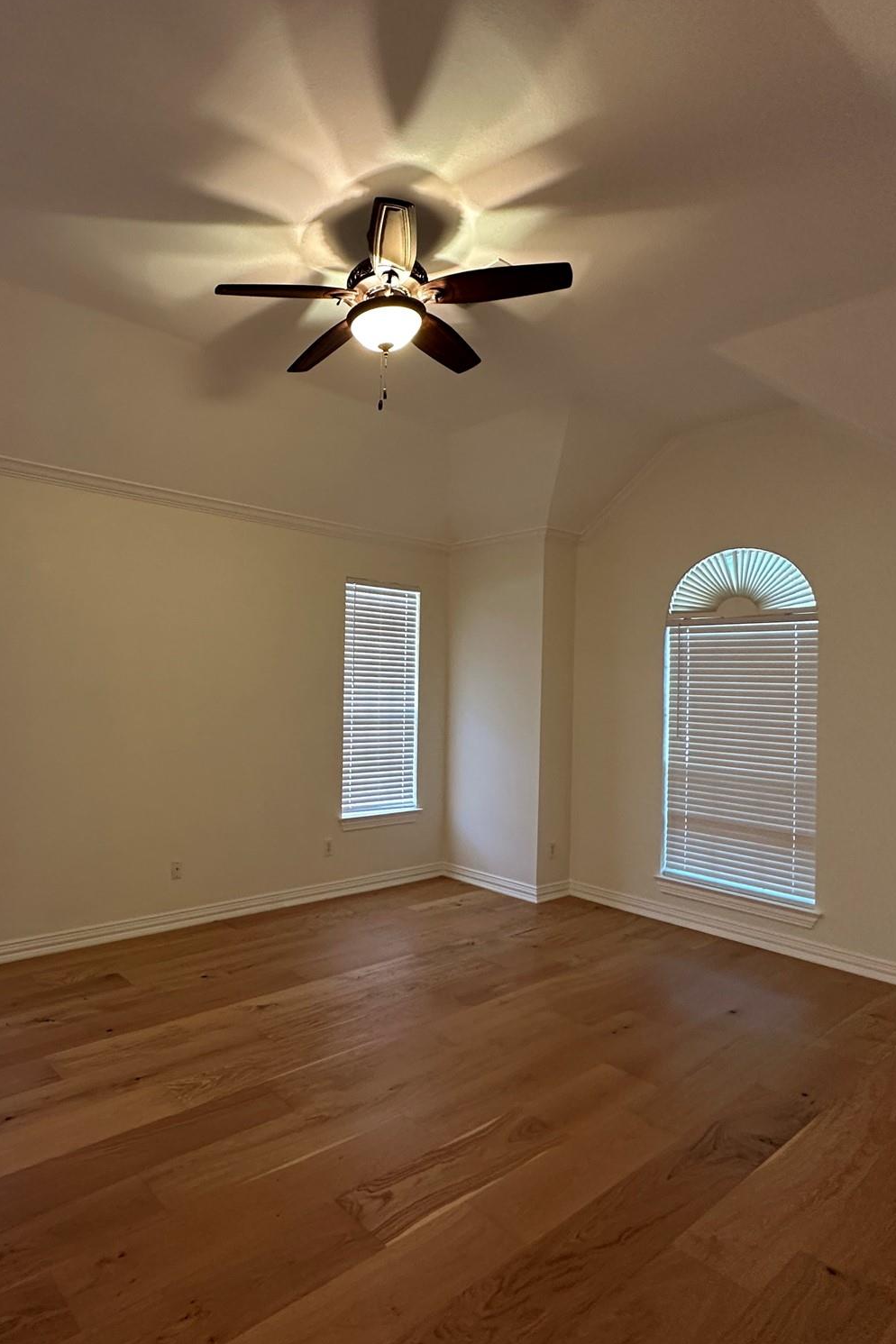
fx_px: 747
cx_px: 271
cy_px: 667
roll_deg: -0.9
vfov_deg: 84.0
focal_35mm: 20
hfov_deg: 59.9
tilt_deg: +2.5
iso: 200
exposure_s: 1/60
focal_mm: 2.22
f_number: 2.2
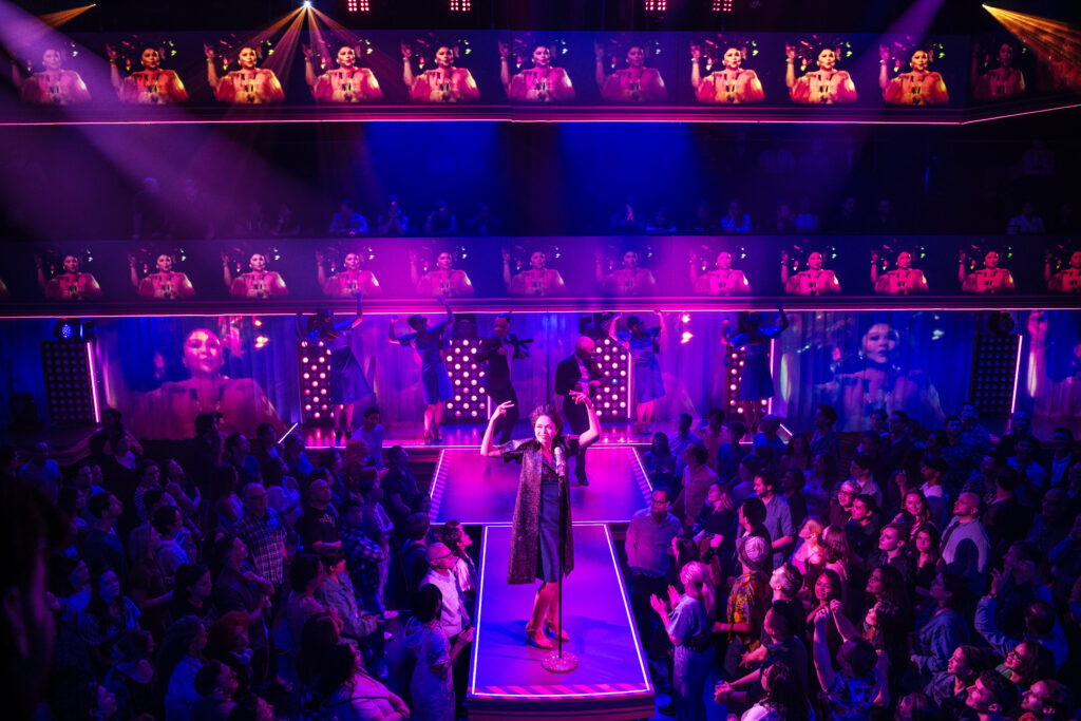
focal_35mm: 29
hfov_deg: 63.7
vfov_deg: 45.0
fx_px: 871
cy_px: 360
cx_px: 540
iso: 500
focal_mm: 29
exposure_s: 1/250
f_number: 3.5
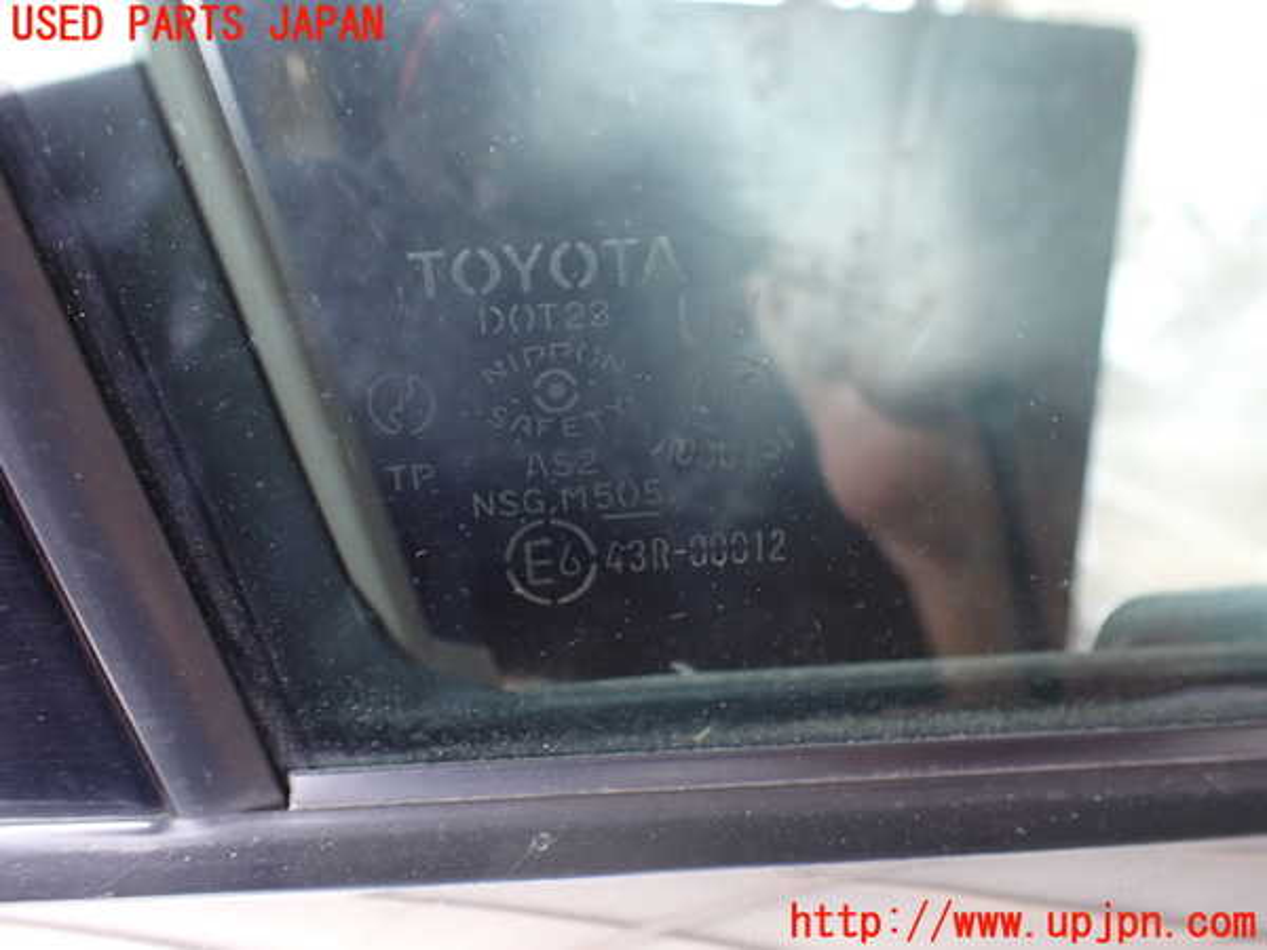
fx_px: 1098
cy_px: 475
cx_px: 634
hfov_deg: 60.0
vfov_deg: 46.8
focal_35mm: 30
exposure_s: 1/125
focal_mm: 5.4
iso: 200
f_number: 2.3
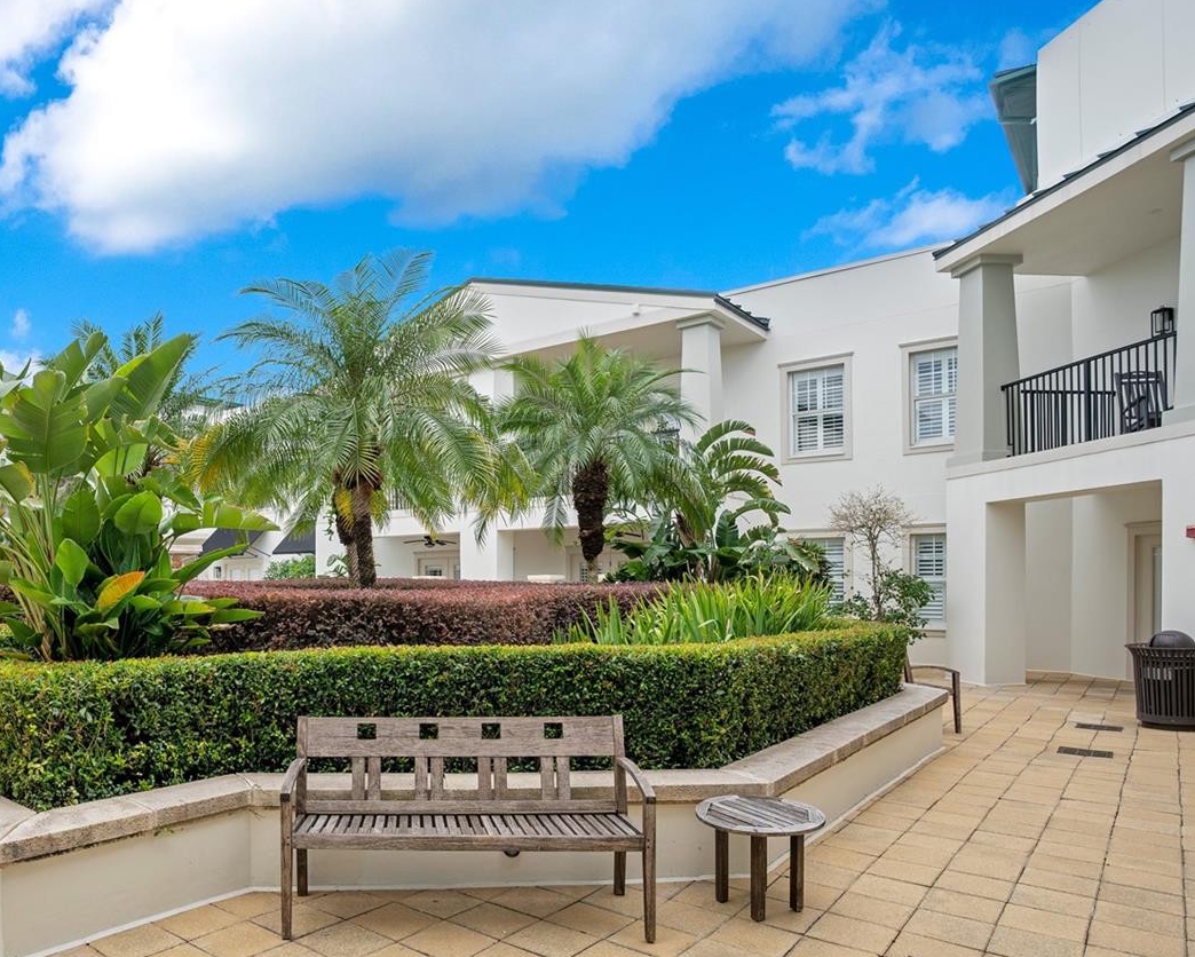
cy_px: 579
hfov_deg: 70.7
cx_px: 410
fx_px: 814
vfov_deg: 60.3
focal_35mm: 23
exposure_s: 1/160
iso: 100
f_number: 6.3
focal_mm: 16
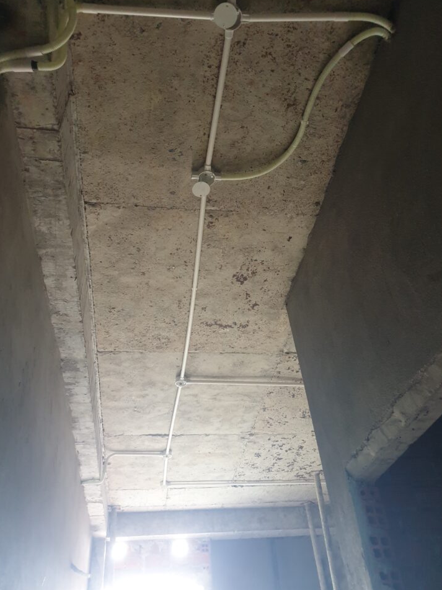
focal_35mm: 28
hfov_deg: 49.7
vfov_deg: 63.4
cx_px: 213
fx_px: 477
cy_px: 279
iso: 250
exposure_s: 1/39
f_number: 1.5
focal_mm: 4.3
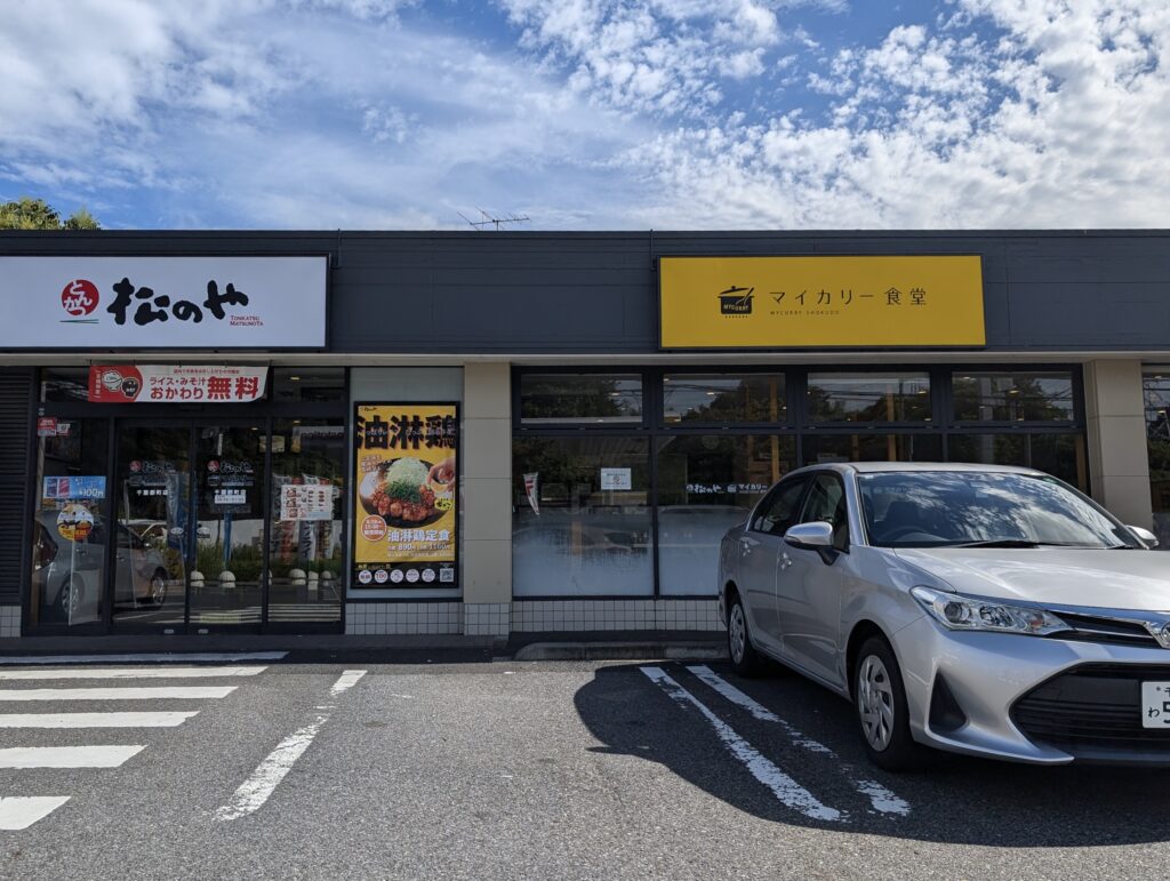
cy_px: 440
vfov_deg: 56.9
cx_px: 585
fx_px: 812
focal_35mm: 24
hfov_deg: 71.5
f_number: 1.68
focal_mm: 6.9
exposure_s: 1/2146
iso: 19
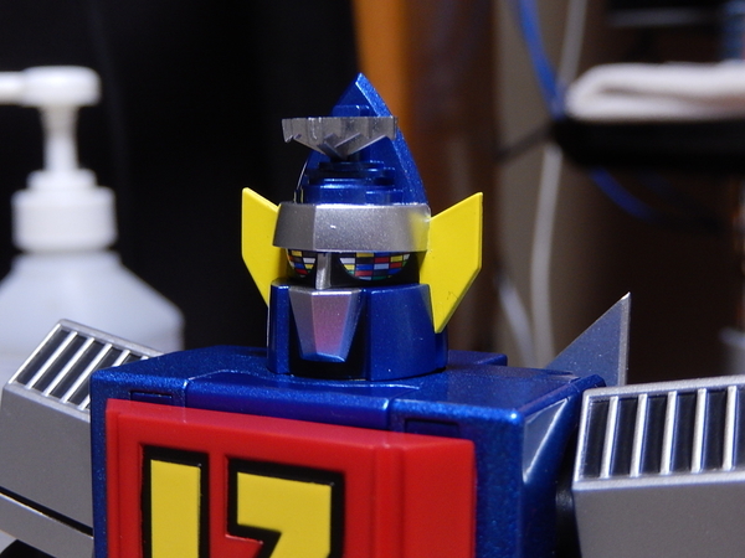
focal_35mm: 58
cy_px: 279
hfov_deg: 33.2
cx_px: 372
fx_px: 1248
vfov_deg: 25.2
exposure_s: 1/13
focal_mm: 10.4
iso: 400
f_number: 4.6
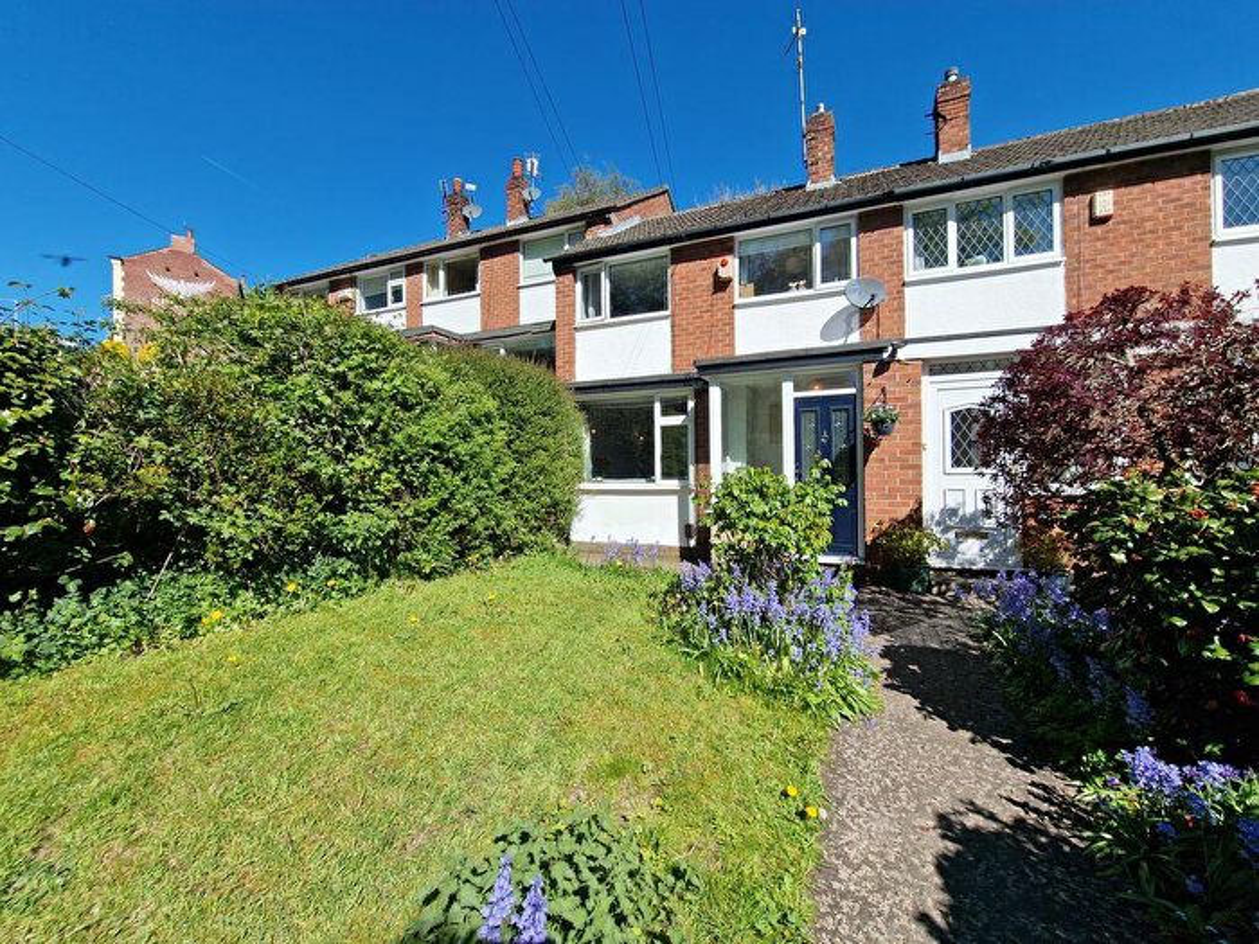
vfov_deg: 89.9
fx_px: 473
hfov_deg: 106.2
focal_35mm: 13
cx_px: 630
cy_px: 472
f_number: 2.2
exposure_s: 1/2448
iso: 50
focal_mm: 2.2
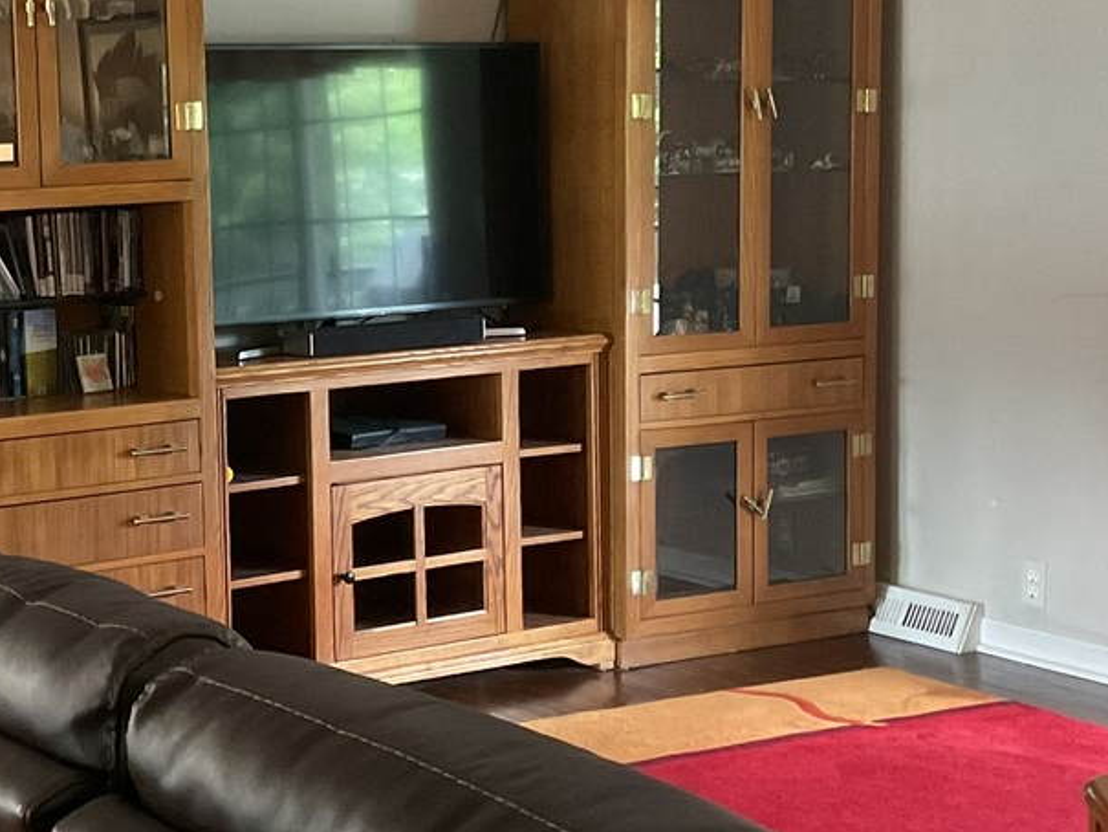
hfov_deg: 27.0
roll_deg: +0.7
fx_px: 2209
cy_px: 313
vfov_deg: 21.3
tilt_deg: -6.0
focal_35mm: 69
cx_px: 70
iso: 250
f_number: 1.8
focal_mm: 3
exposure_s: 1/60
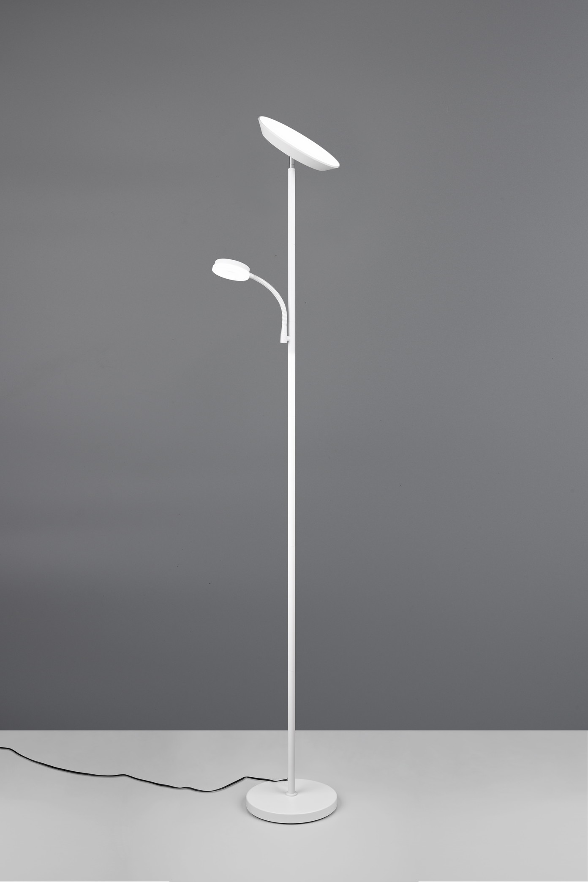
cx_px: 294
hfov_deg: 35.1
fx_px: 931
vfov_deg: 50.7
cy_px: 441
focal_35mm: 38
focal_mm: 38
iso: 100
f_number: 13
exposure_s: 1/8
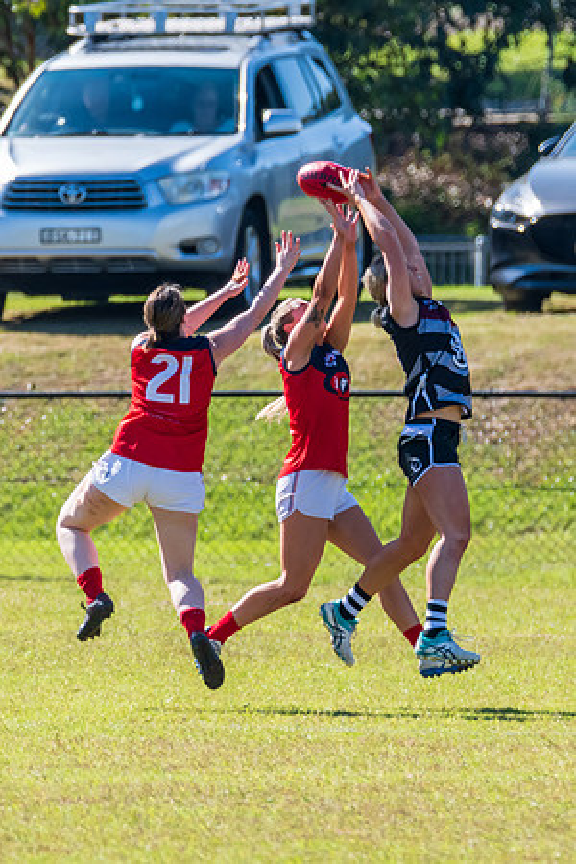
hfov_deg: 1.4
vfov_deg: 2.1
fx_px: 23685
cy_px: 421
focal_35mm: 987
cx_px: 424
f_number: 6.3
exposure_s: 1/2000
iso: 800
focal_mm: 460
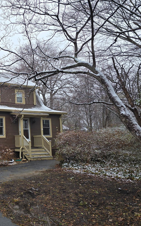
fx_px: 203
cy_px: 114
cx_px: -1
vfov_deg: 58.1
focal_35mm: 33
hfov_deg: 34.7
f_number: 1.7
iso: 32
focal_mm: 6.3
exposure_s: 1/180
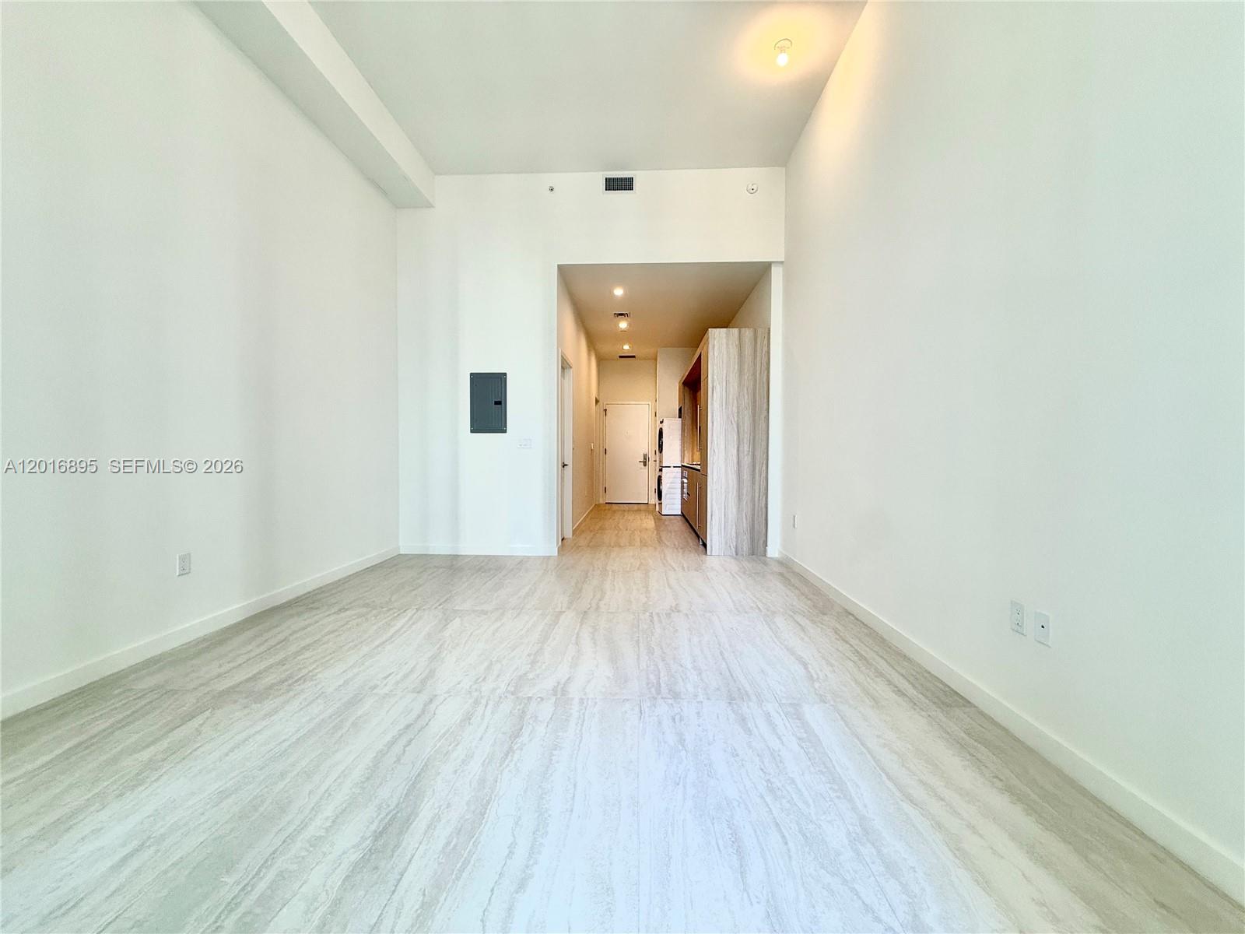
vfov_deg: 85.7
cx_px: 622
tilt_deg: -0.7
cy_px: 467
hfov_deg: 102.1
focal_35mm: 14
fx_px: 504
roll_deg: -0.6
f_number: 2.2
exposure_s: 1/120
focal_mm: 2.22
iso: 125
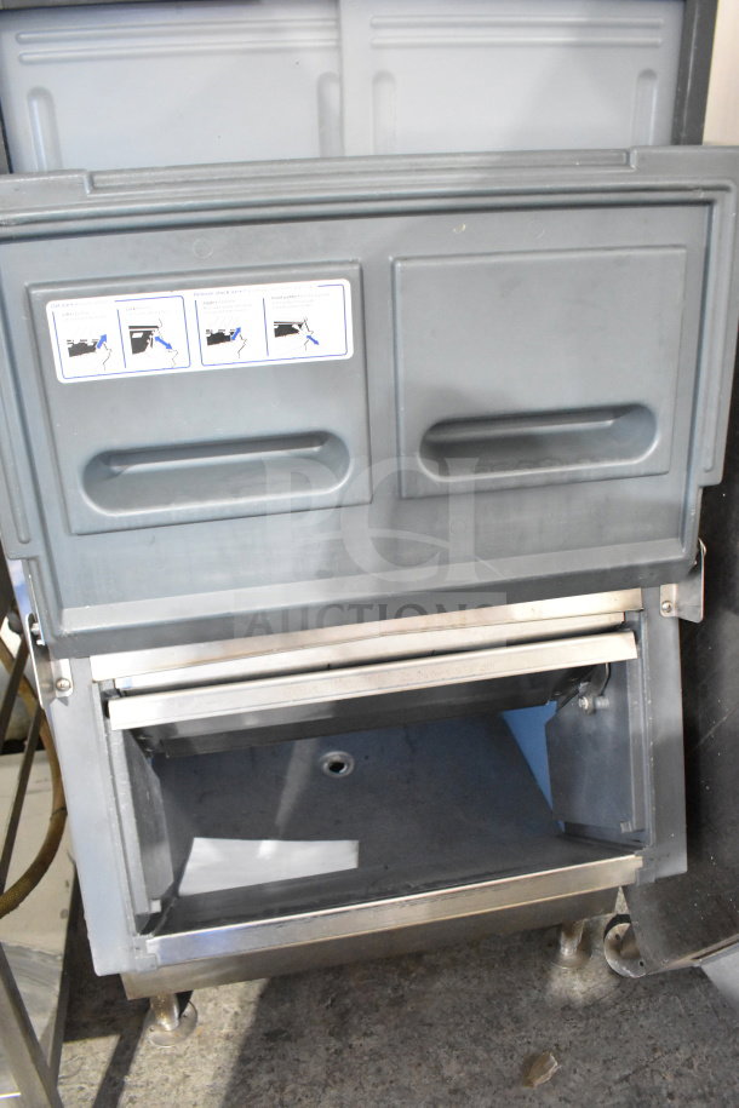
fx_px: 831
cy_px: 554
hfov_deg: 47.9
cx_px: 370
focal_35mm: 27
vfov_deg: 67.4
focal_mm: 18
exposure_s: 1/60
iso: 6400
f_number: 4
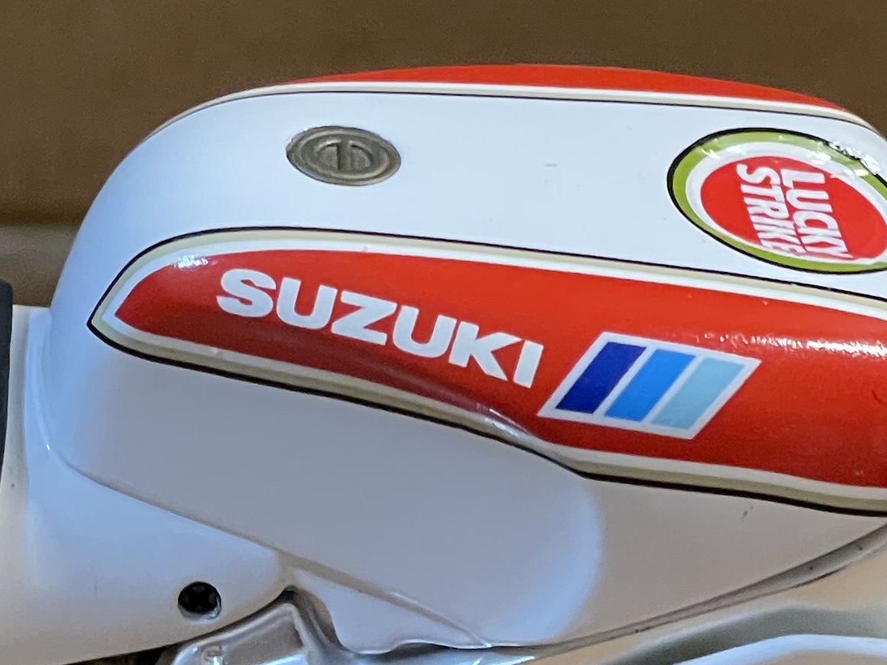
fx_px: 4586
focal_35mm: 179
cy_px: 542
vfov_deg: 8.3
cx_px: 336
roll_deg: -1.4
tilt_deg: -36.1
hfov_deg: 11.0
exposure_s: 1/50
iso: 500
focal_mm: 6
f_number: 2
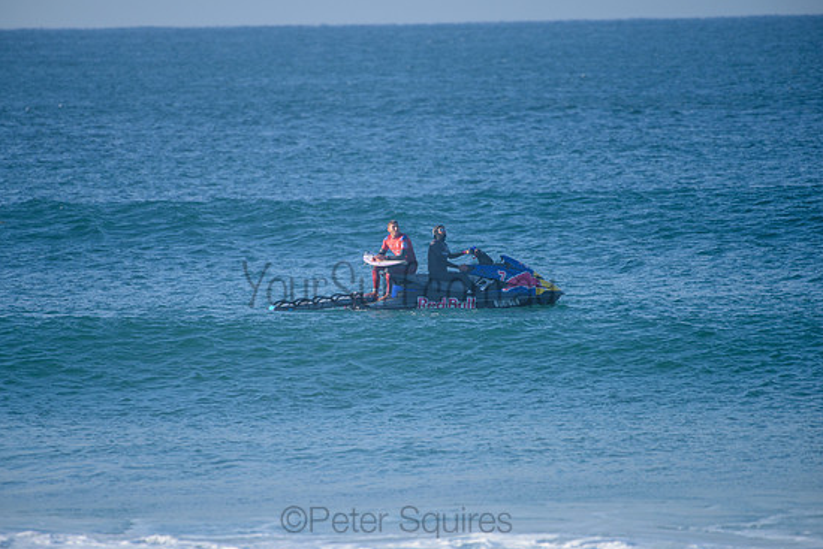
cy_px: 272
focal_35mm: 527
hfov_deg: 3.9
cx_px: 397
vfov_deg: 2.6
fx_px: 12050
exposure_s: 1/2000
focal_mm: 500
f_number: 5.6
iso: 400
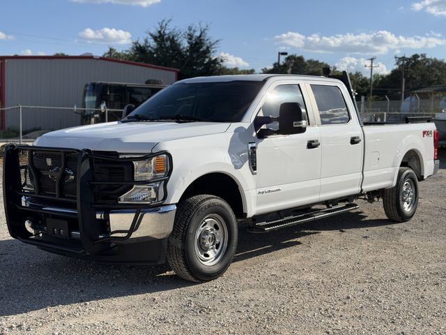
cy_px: 168
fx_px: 618
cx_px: 223
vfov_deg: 30.3
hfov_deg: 39.7
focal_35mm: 48
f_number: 1.78
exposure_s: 1/7143
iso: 64
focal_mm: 6.76
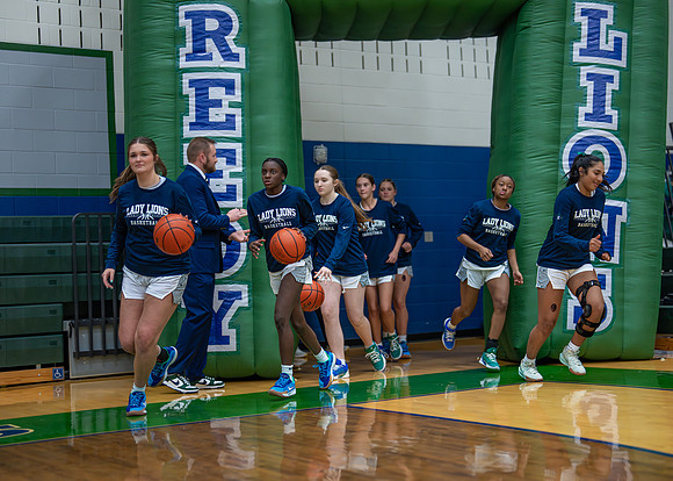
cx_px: 372
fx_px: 1143
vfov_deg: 23.7
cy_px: 237
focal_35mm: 60
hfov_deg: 32.8
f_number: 1.2
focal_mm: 50
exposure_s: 1/1000
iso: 1250
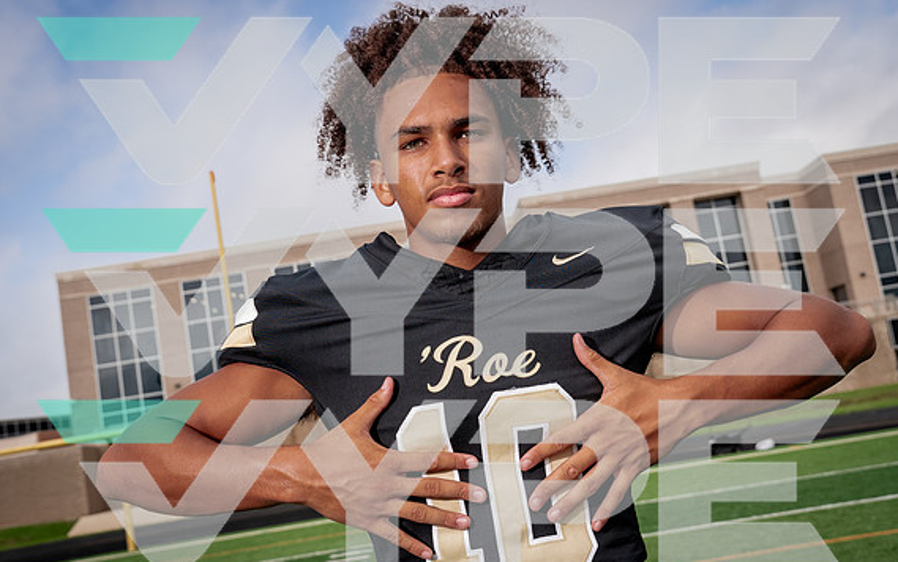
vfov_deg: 31.3
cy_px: 293
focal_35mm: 41
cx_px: 443
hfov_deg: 48.2
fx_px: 1004
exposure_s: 1/1600
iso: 400
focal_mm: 38
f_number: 6.3
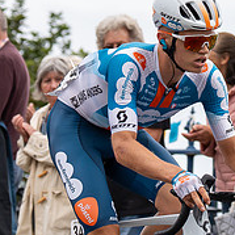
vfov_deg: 6.1
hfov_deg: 6.0
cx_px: 211
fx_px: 2220
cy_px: 72
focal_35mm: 289
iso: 320
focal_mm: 70
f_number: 3.5
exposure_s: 1/1000
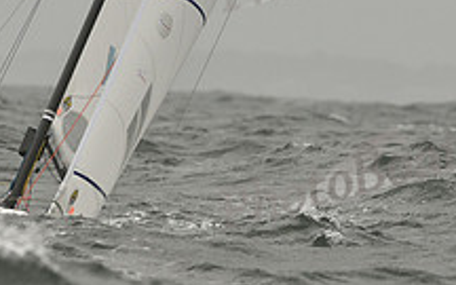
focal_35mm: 985
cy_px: 96
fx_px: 12241
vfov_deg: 1.3
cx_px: 112
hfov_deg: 2.1
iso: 400
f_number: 6.3
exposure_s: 1/1000
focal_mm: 360
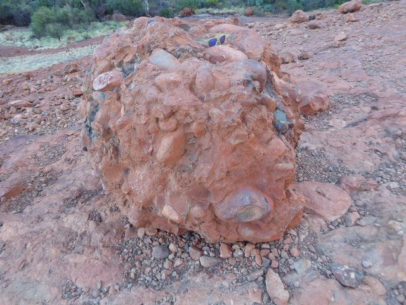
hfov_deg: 61.7
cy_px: 152
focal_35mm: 29
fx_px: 340
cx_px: 203
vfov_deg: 48.2
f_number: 3.5
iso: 160
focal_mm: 5
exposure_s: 1/60
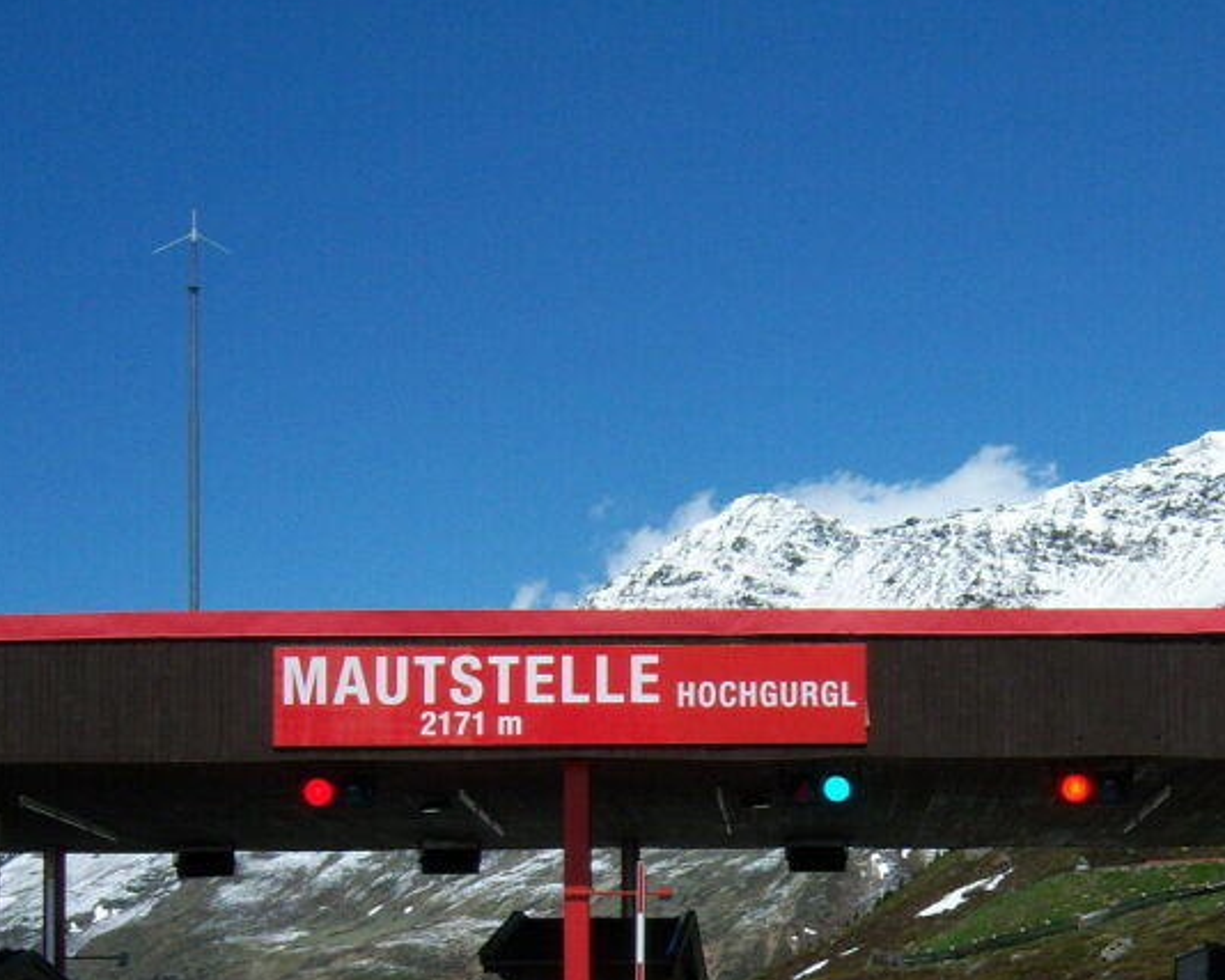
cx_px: 849
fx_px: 2864
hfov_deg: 24.0
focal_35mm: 79
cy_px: 996
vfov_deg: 18.8
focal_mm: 7.5
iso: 80
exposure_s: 1/1600
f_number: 4.8
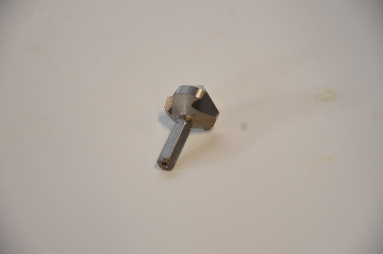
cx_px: 192
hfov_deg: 13.1
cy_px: 127
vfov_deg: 8.7
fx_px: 1672
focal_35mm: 158
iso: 720
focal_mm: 105
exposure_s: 1/60
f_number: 5.6
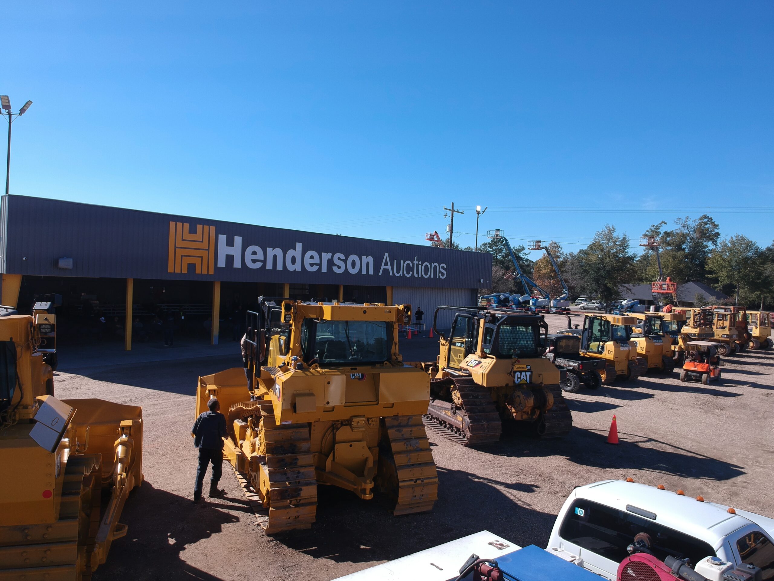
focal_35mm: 25
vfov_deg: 54.9
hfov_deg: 69.4
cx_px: 387
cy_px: 290
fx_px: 559
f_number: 2.6
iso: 100
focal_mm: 4.49
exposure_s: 1/1000
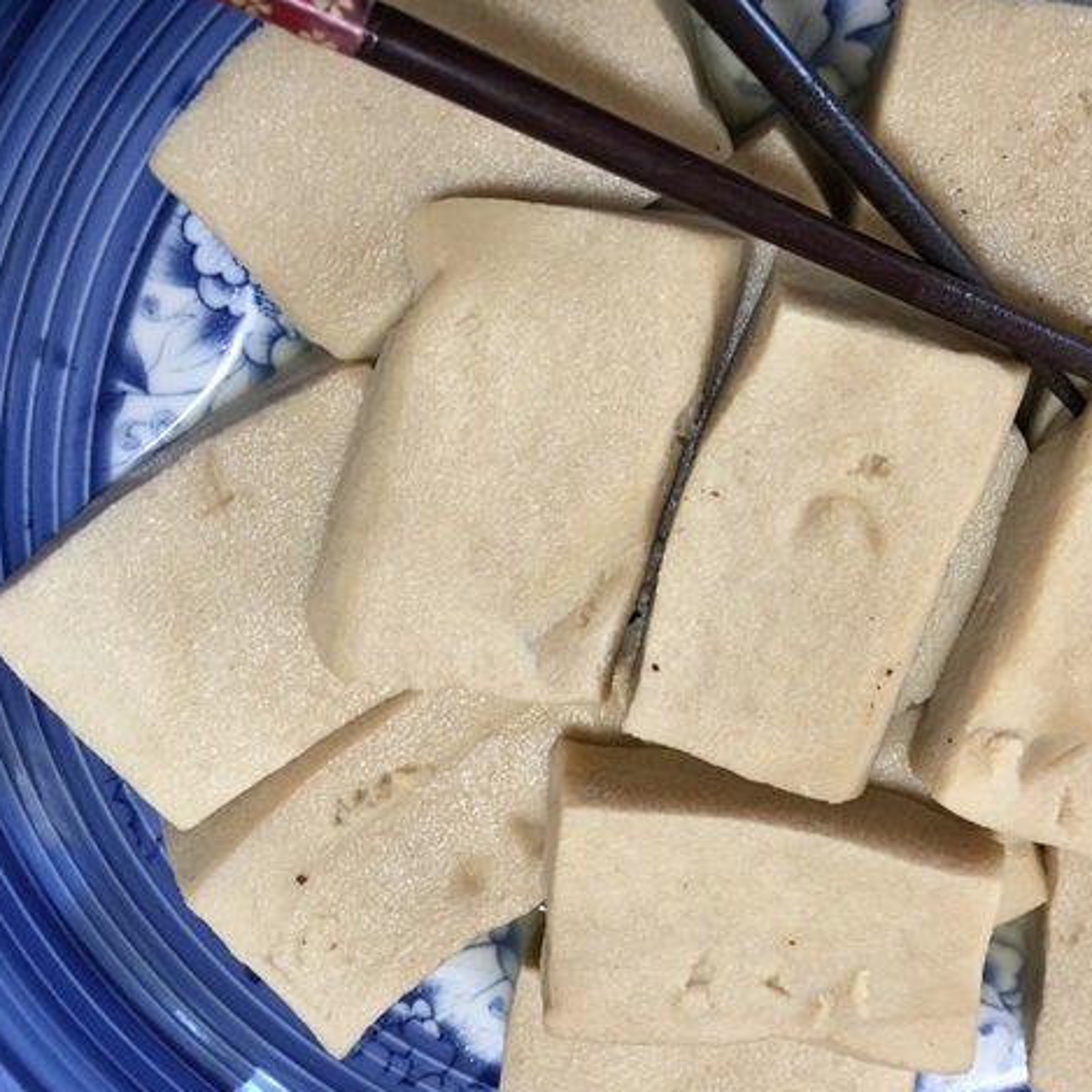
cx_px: 736
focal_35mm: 35
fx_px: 1249
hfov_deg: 46.4
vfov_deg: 47.2
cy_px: 540
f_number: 2.2
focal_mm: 4.15
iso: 40
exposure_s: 1/15
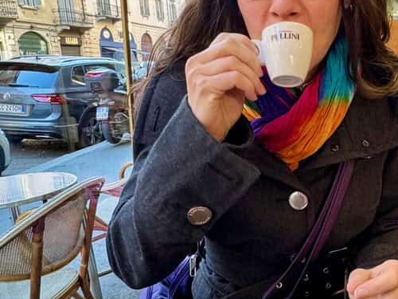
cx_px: 309
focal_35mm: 28
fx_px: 322
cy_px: 136
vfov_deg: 49.7
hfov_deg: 59.3
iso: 320
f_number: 2.2
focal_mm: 2.2
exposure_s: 1/64
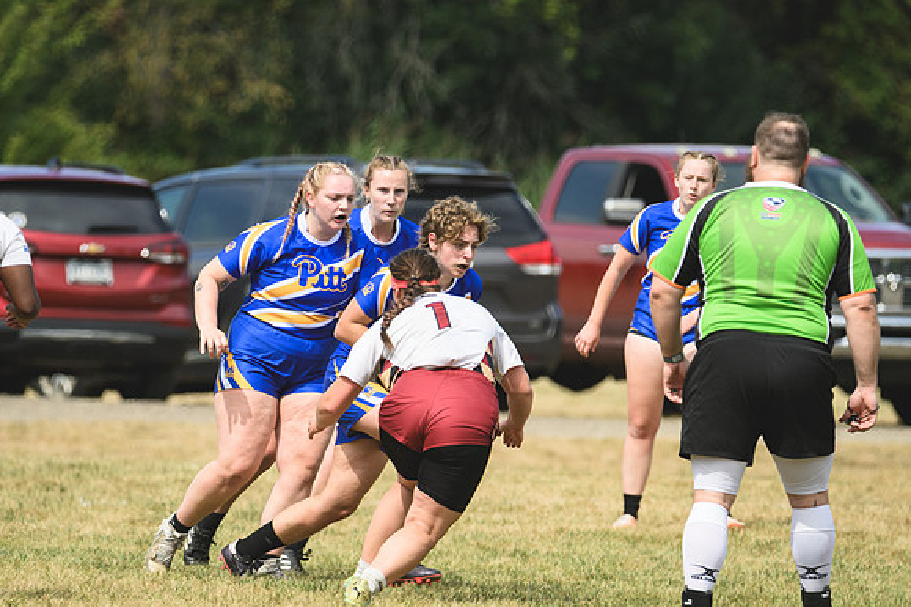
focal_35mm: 675
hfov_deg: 3.1
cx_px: 456
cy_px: 304
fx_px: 17071
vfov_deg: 2.0
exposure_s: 1/1000
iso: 360
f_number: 6
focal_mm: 450
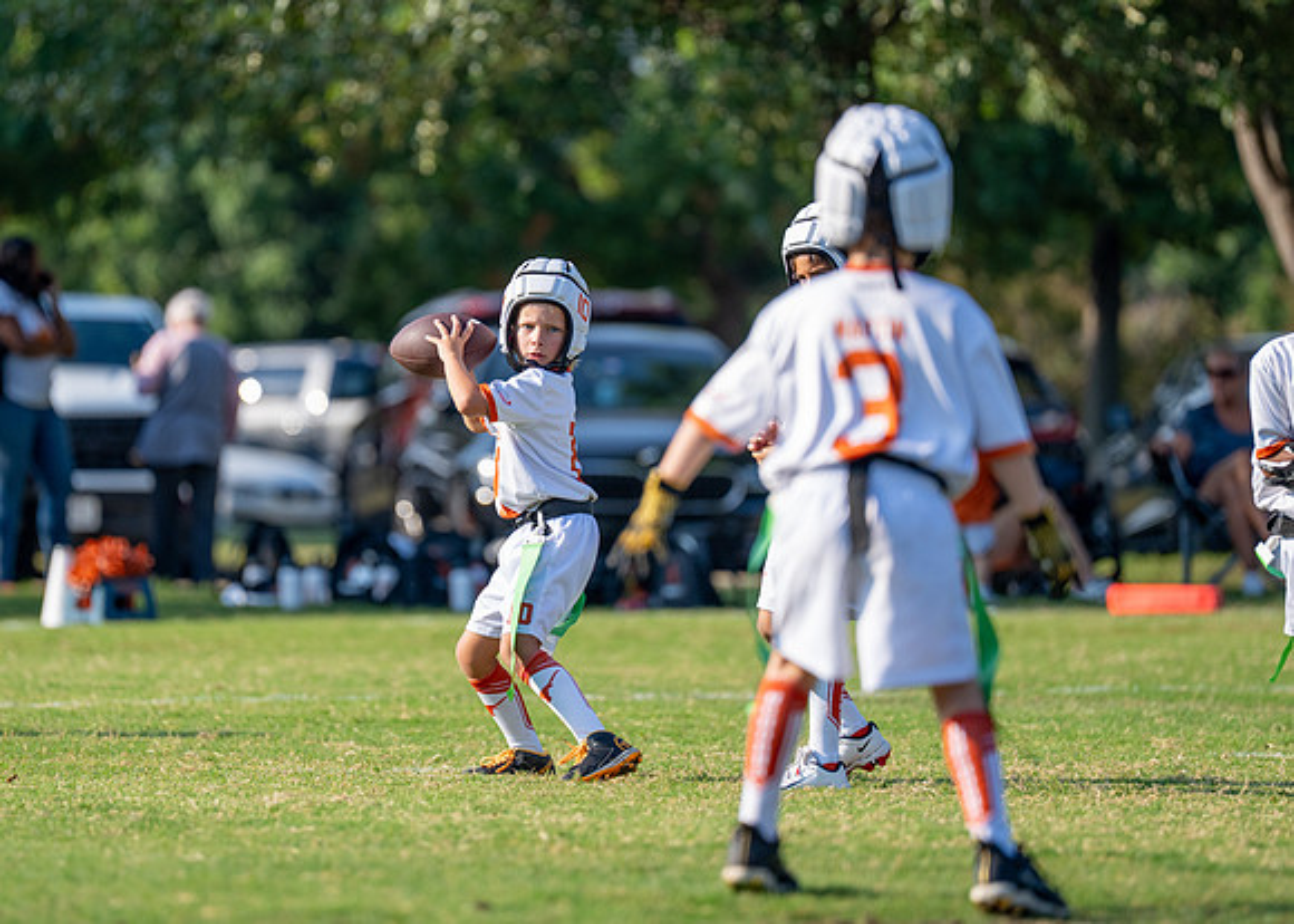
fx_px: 10334
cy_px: 394
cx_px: 558
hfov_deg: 7.2
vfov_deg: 5.1
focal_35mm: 281
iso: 250
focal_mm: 200
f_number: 2.8
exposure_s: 1/2500
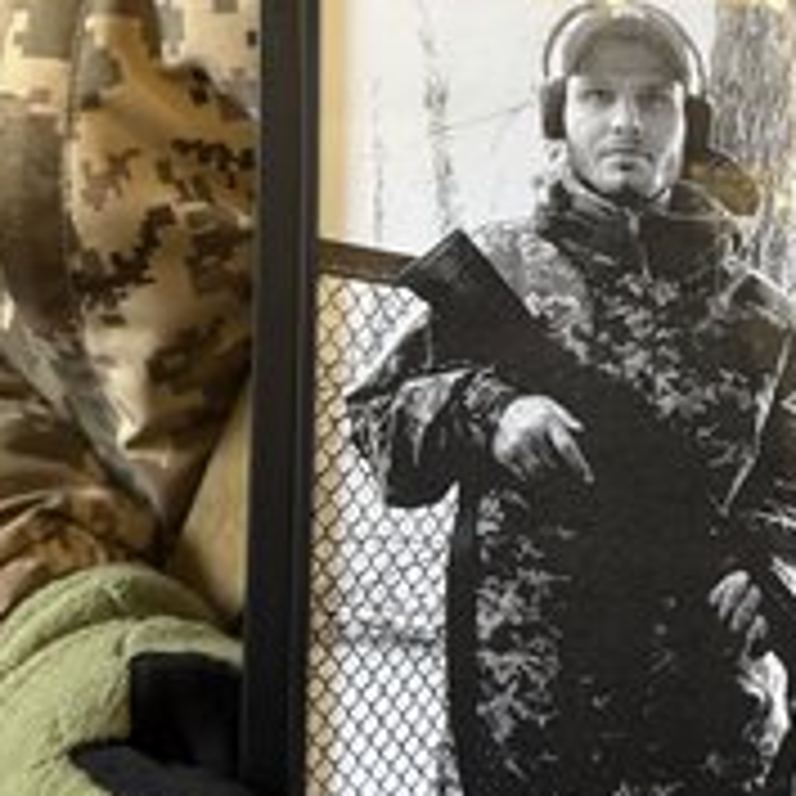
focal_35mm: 48
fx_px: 1249
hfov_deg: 35.0
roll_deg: +0.2
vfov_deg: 35.1
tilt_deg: -19.8
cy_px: 279
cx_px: 526
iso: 400
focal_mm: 6.76
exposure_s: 1/50
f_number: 1.78
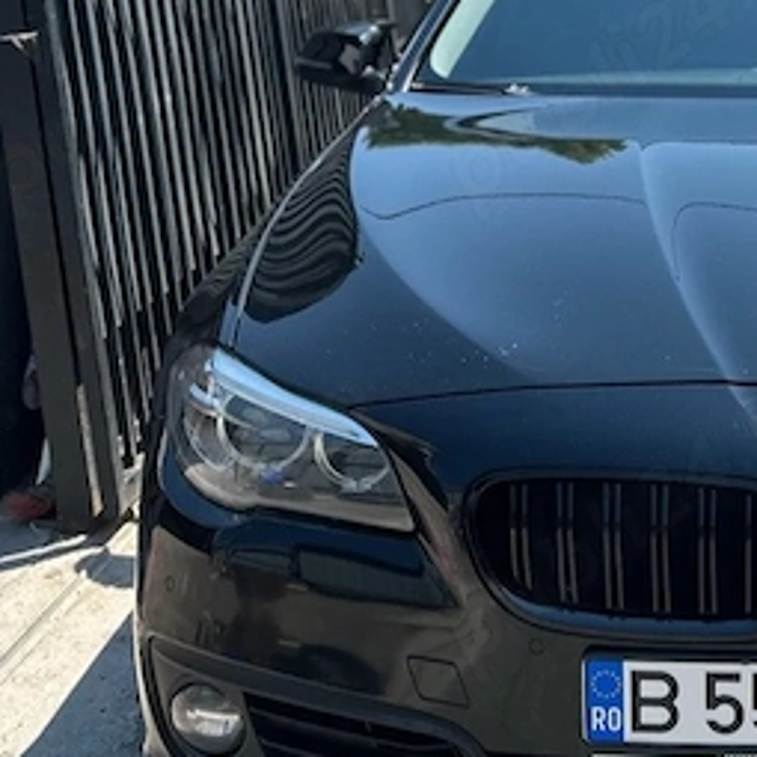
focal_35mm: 72
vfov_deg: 23.6
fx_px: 1781
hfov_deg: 23.0
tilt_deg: -8.2
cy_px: 128
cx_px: 757
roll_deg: +4.9
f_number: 1.5
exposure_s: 1/1934
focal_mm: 5.7
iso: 50
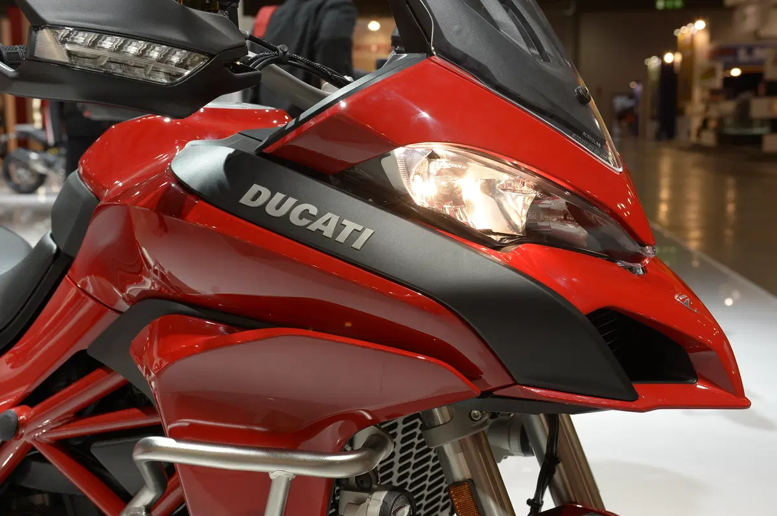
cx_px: 388
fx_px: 1186
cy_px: 258
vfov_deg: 24.6
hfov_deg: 36.3
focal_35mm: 55
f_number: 8
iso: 800
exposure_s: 1/160
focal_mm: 55
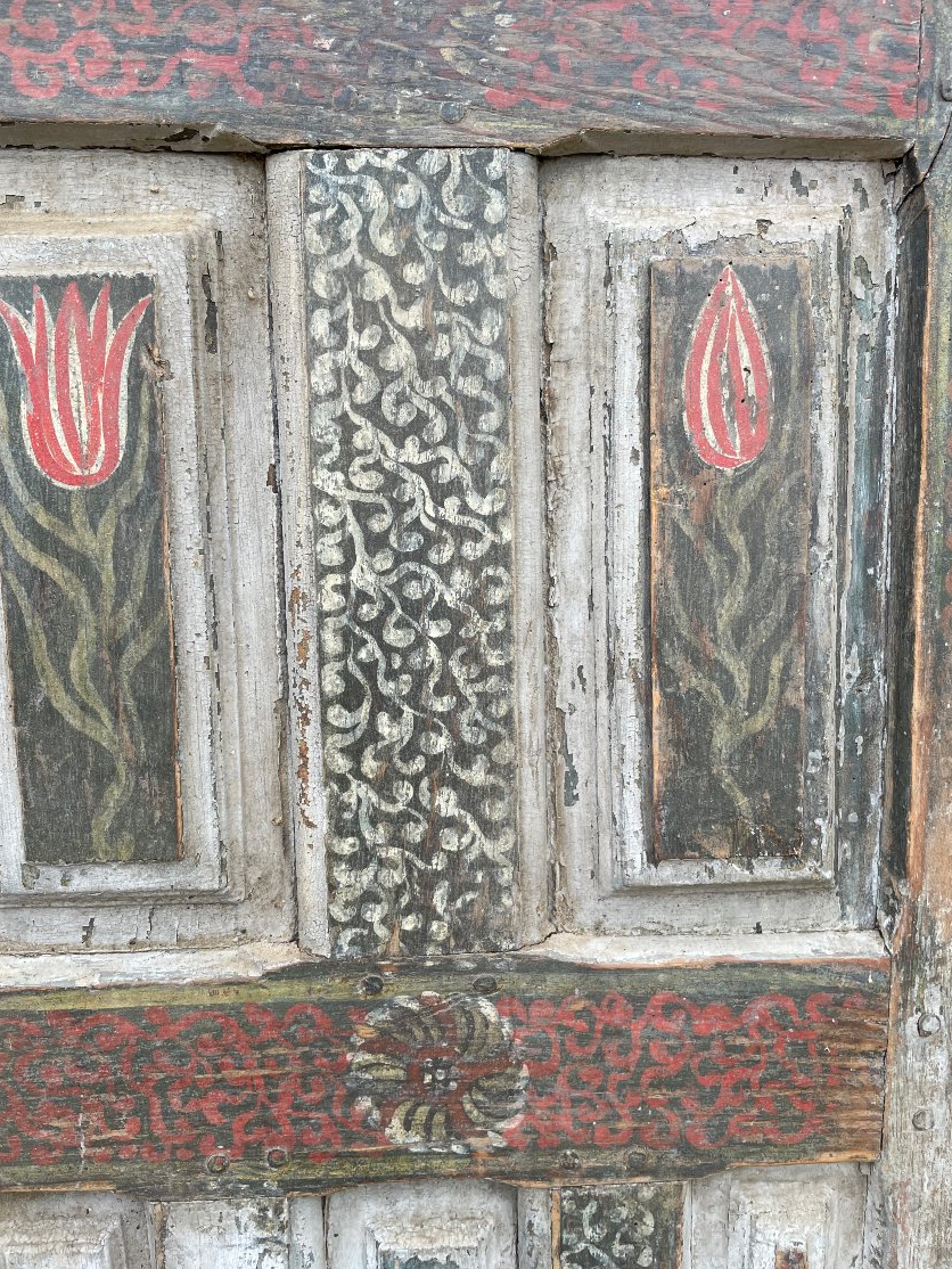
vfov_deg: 63.4
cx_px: 443
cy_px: 592
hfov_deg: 49.7
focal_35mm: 28
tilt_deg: -10.4
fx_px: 1026
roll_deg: -0.3
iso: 32
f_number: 1.6
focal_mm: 4.2
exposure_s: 1/219
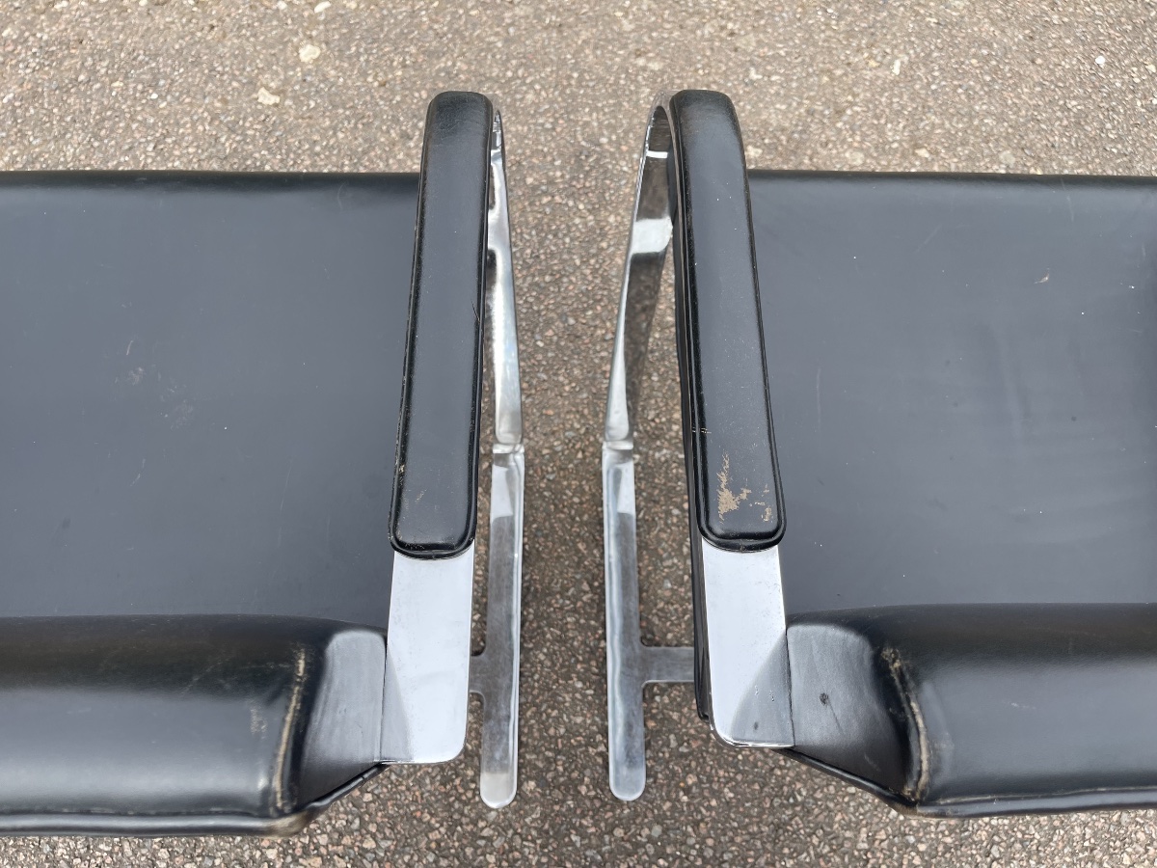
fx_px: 836
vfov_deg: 54.9
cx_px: 578
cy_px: 434
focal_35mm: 25
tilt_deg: -66.6
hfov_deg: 69.4
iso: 32
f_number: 1.6
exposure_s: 1/994
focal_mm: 5.1
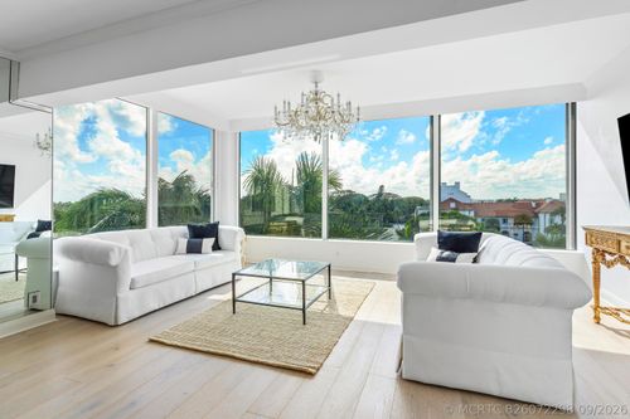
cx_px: 315
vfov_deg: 72.0
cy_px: 210
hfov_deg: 95.0
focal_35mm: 16
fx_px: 289
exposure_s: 1/60
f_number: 8
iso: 160
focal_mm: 11
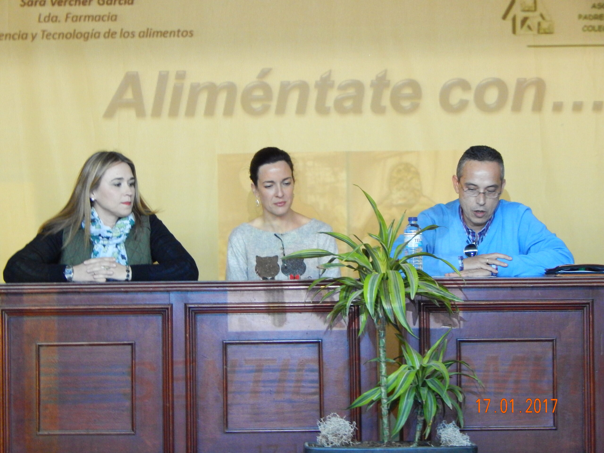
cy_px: 226
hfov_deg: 14.0
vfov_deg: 10.5
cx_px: 302
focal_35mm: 141
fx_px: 2460
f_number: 4.9
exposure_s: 1/20
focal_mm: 25.3
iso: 800
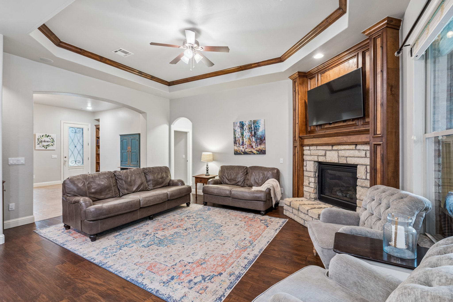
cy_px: 151
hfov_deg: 96.7
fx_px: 201
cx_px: 226
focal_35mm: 16
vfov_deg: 73.7
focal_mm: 16
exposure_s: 1/2
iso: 200
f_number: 8
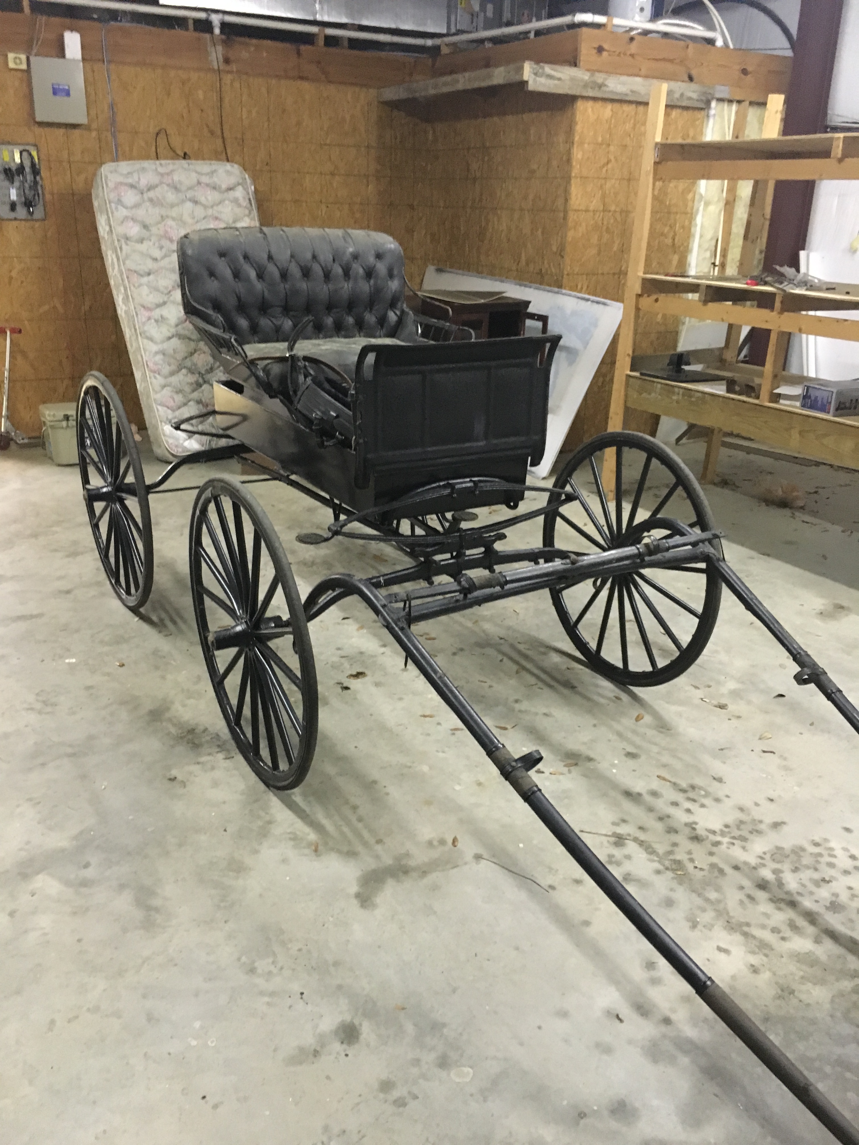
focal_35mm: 29
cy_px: 572
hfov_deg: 48.2
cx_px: 430
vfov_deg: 61.7
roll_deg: -1.9
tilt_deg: -20.8
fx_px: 960
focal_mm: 4.15
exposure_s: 1/15
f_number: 2.2
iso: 400
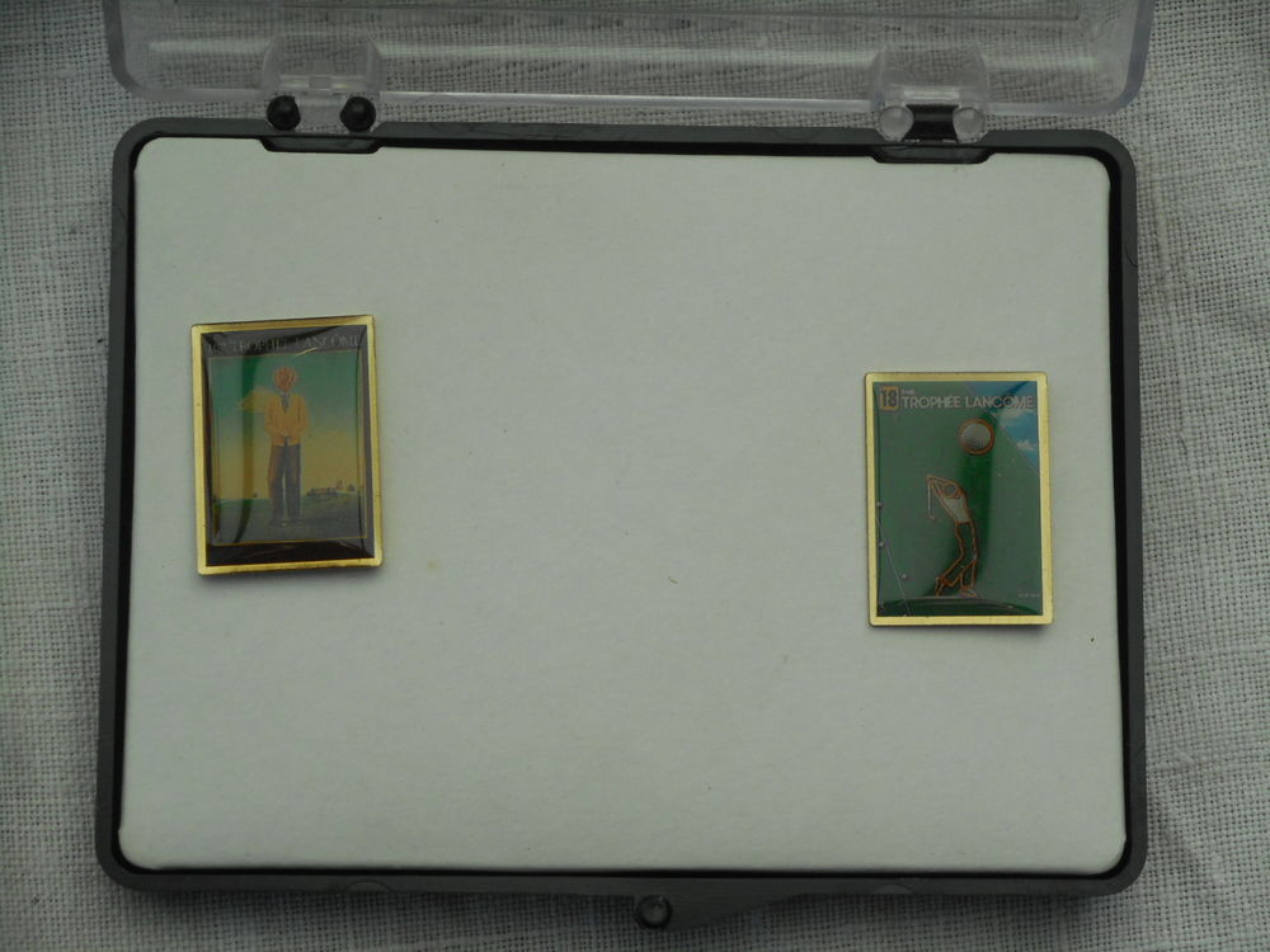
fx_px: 3742
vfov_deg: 14.5
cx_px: 635
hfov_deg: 19.3
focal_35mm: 102
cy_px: 476
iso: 200
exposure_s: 1/250
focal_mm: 18.2
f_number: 5.8
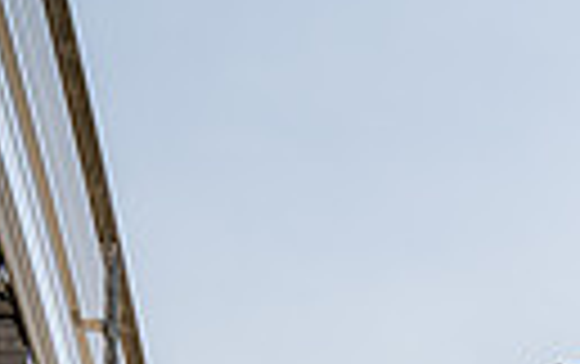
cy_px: 921
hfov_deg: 23.4
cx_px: 576
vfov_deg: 11.9
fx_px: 1345
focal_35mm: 85
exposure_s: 1/250
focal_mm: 24
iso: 100
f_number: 8
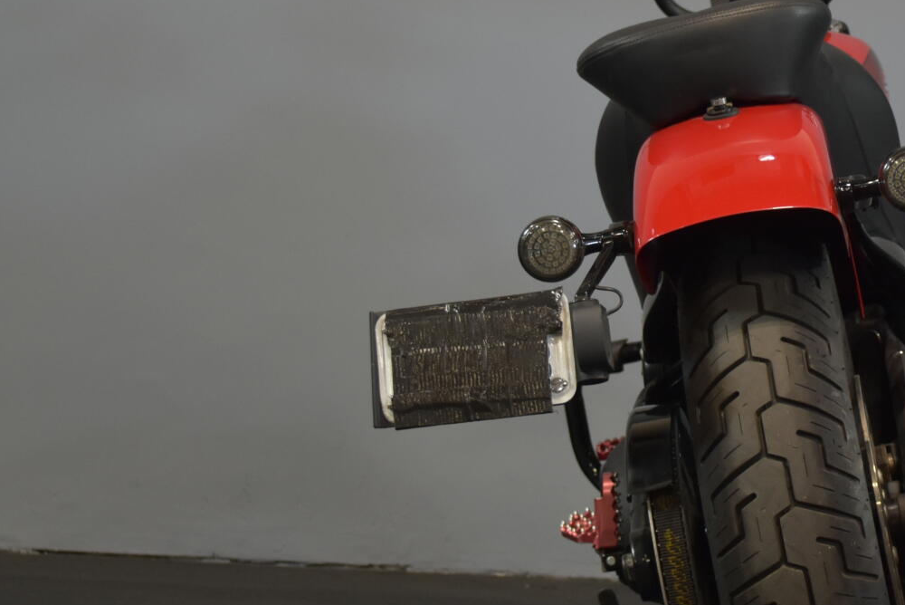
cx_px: 773
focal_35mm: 90
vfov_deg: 15.2
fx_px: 2264
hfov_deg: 22.2
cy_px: 223
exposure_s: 1/30
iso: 800
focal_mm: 30
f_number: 4.5
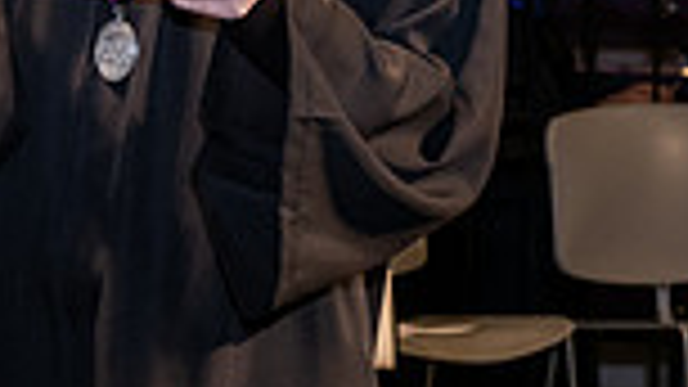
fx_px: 4505
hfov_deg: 8.6
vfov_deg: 4.9
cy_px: -155
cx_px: -247
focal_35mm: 247
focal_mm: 62
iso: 1600
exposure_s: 1/200
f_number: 6.3
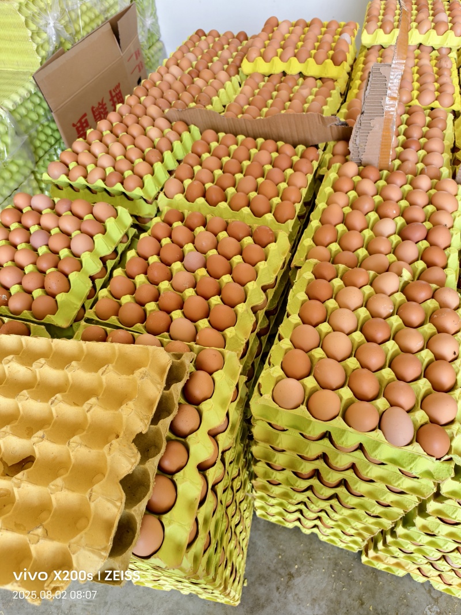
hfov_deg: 58.9
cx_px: 230
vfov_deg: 73.9
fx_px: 408
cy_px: 308
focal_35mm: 23
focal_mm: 5.6
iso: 298
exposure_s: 1/100
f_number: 1.57
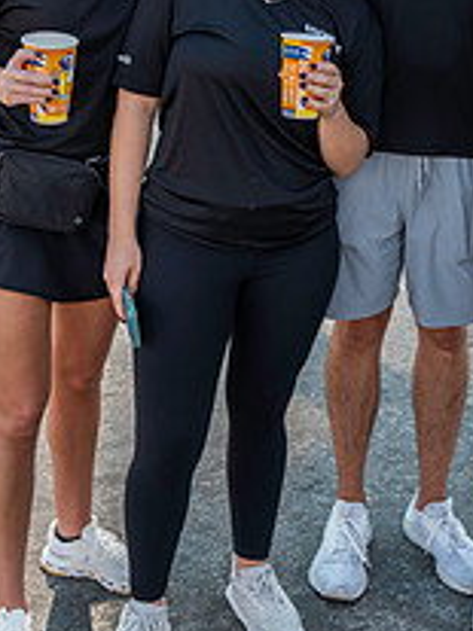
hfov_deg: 21.8
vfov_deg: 28.5
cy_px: 140
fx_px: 1222
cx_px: 305
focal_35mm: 67
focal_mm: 32
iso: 200
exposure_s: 1/200
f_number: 4.5
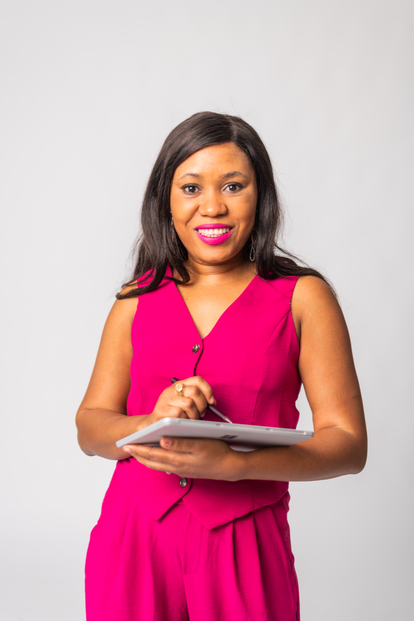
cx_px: 207
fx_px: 862
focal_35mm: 50
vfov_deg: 39.6
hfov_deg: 27.0
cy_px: 310
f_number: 2
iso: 40
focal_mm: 50
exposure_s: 1/100
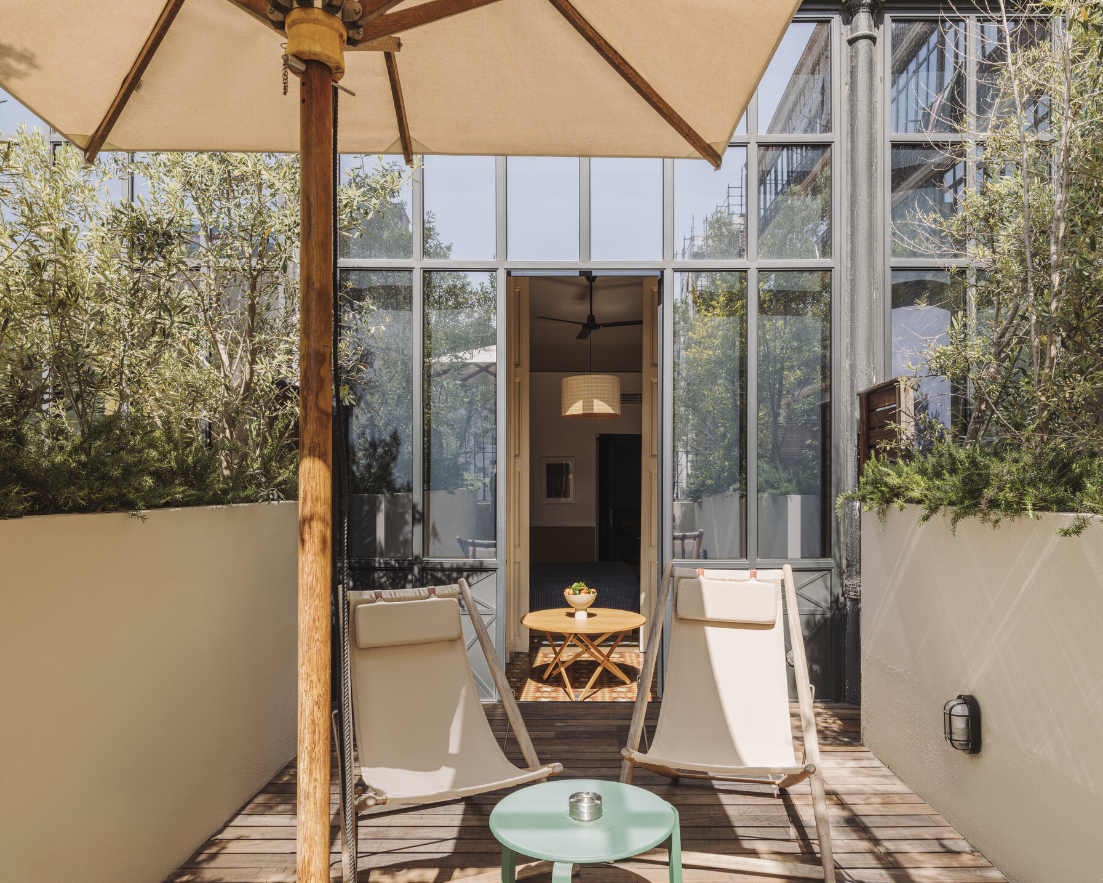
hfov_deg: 72.5
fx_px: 751
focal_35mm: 23
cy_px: 442
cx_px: 585
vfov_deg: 60.9
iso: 640
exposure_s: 1/320
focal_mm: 27.4
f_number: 11
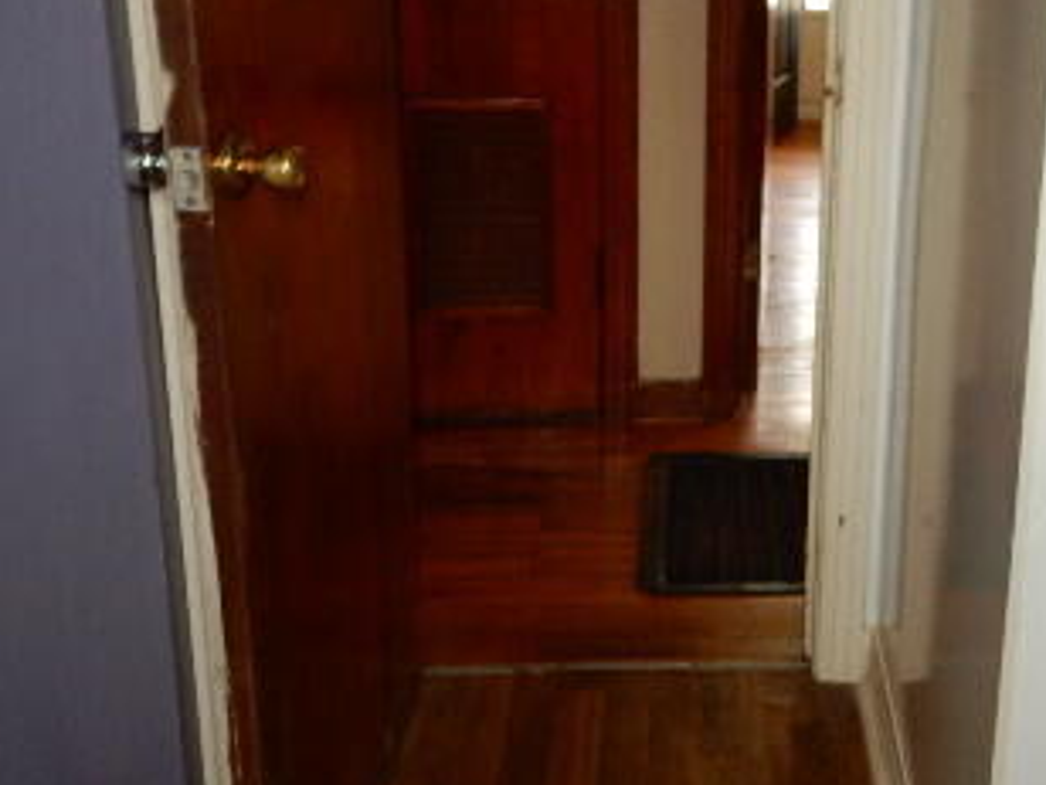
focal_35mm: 52
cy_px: 336
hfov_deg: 34.4
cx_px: 975
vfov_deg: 28.0
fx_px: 1571
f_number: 3.7
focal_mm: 4.5
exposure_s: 1/30
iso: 200
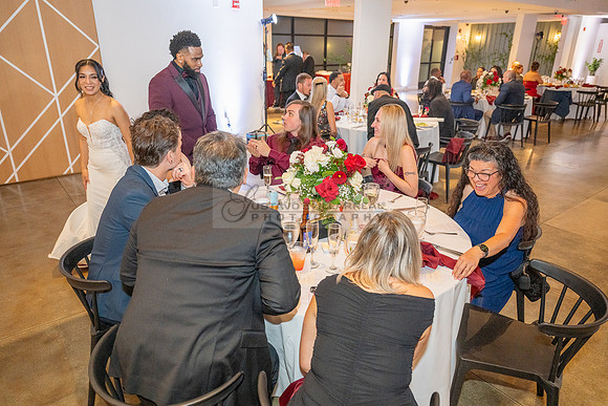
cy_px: 203
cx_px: 304
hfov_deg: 73.7
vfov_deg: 53.2
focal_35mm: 24
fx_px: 405
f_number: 3.2
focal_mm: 24
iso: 2000
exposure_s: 1/200
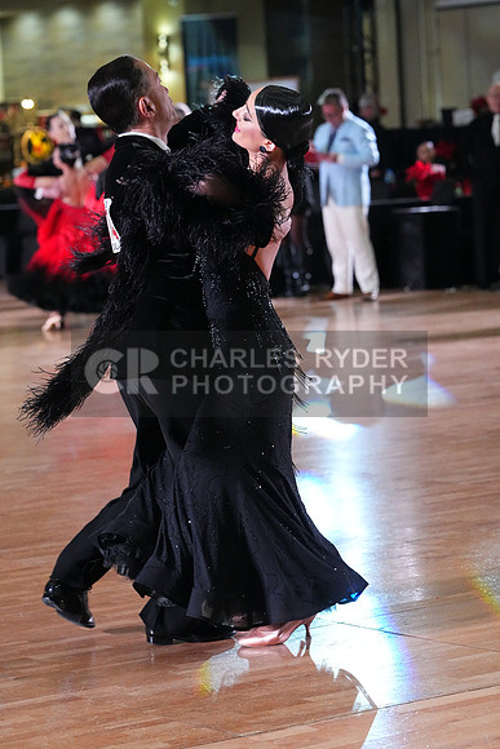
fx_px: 2811
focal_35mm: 135
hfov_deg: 10.2
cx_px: 250
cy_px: 374
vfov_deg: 15.2
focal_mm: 135
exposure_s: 1/400
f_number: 5.6
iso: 10000
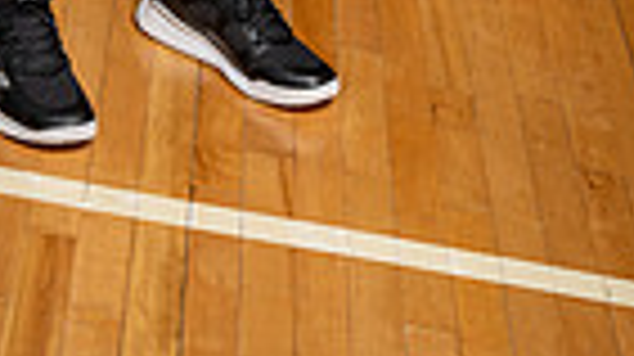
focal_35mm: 137
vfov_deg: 7.8
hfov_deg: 15.7
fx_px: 2301
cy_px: -649
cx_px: 247
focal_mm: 41
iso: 125
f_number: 5.6
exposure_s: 1/250
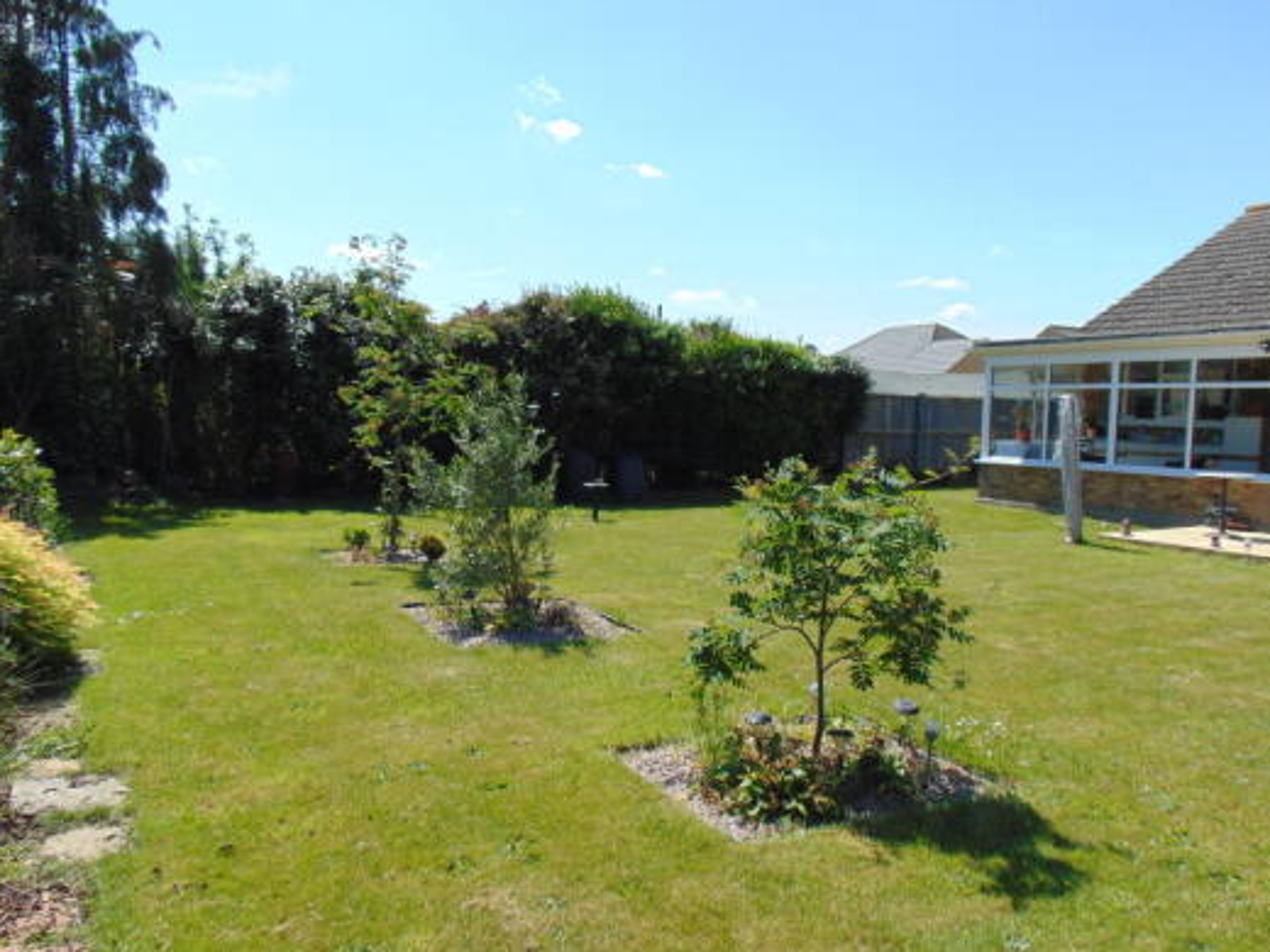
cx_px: 612
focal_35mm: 28
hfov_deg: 63.4
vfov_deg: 49.7
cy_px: 497
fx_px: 1027
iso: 80
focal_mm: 4.5
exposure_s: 1/160
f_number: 7.7
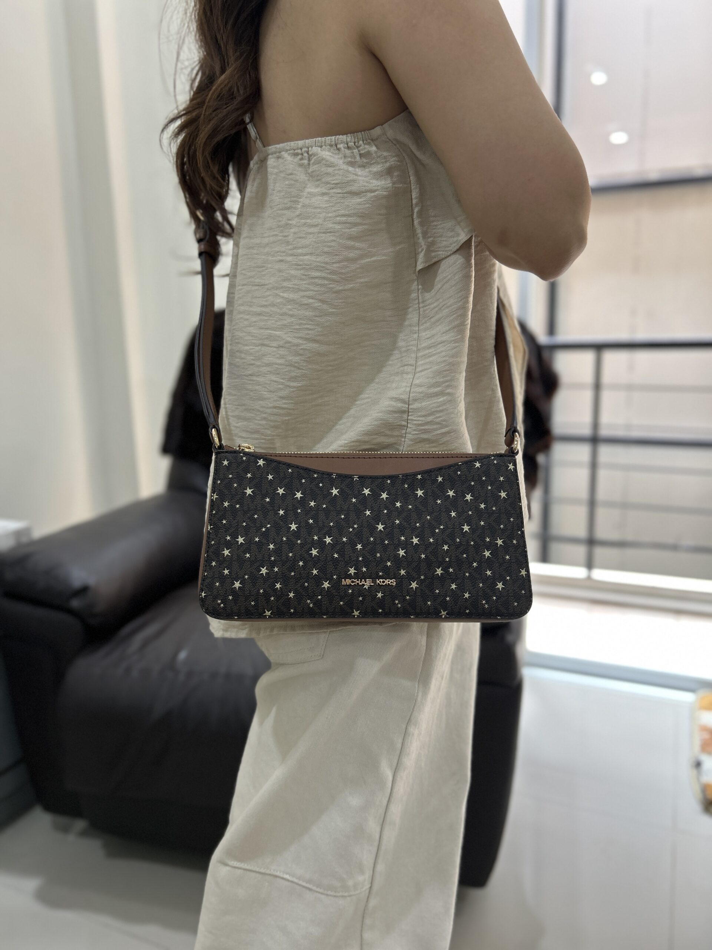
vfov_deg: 67.3
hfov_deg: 53.1
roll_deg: +0.6
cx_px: 356
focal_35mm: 26
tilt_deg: -11.1
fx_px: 713
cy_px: 475
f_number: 1.5
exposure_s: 1/50
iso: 125
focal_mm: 5.7
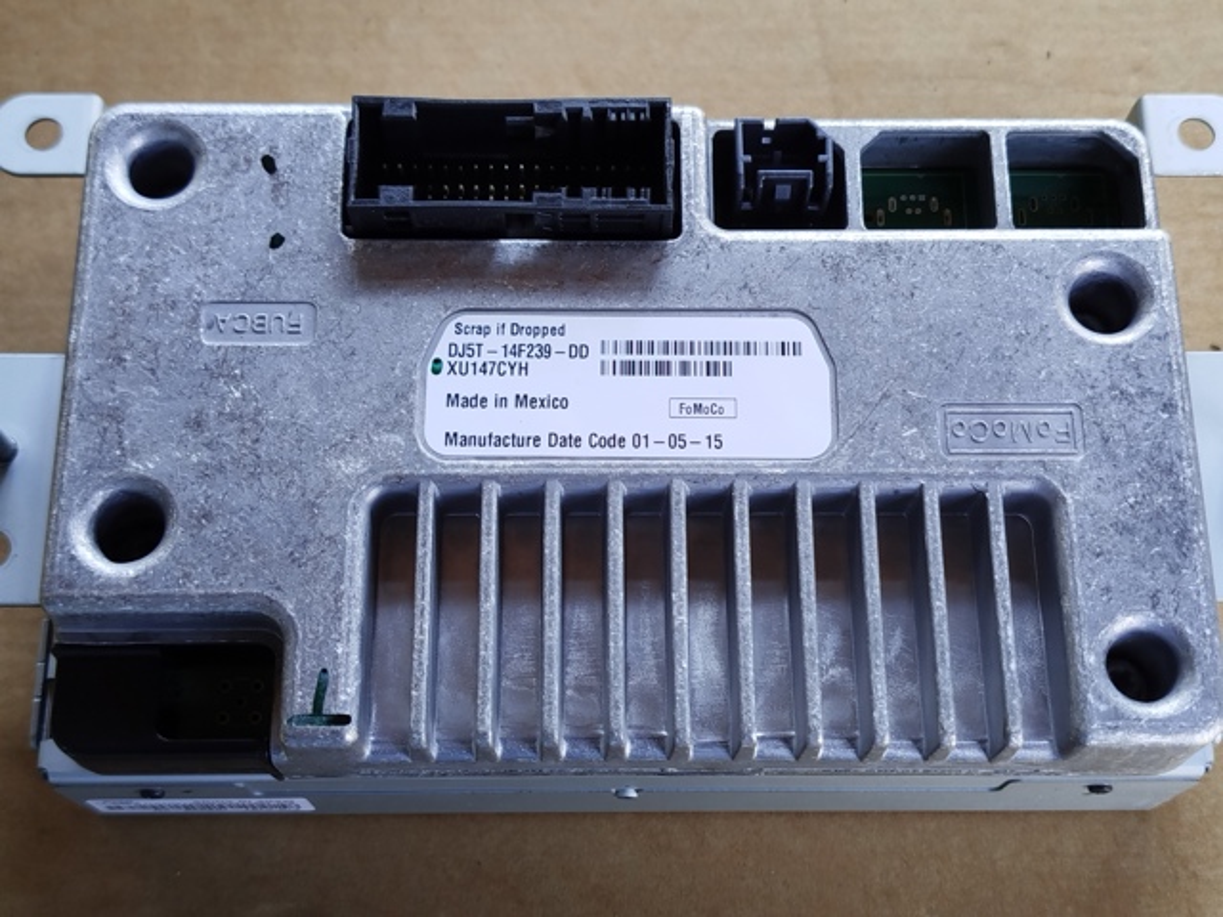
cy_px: 458
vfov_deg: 30.3
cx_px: 612
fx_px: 1696
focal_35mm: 48
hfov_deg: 39.7
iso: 80
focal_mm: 5.31
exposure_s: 1/50
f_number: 1.7
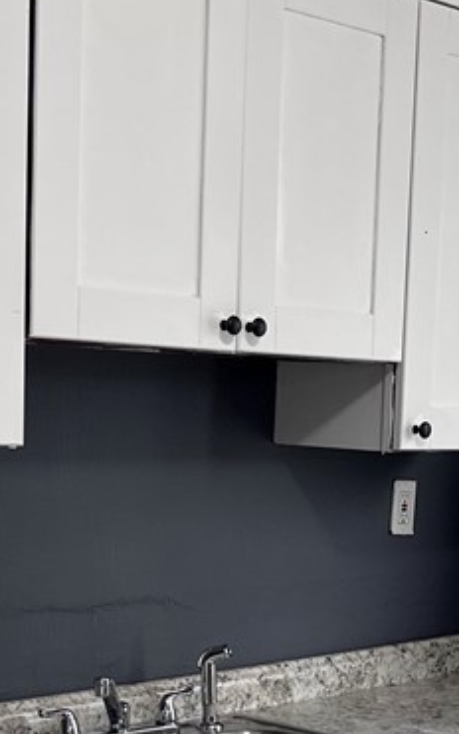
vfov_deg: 26.5
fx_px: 1521
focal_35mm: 76
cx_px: 340
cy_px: 605
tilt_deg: -5.4
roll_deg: -2.1
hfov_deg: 17.1
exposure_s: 1/100
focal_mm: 5.1
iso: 125
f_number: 1.6
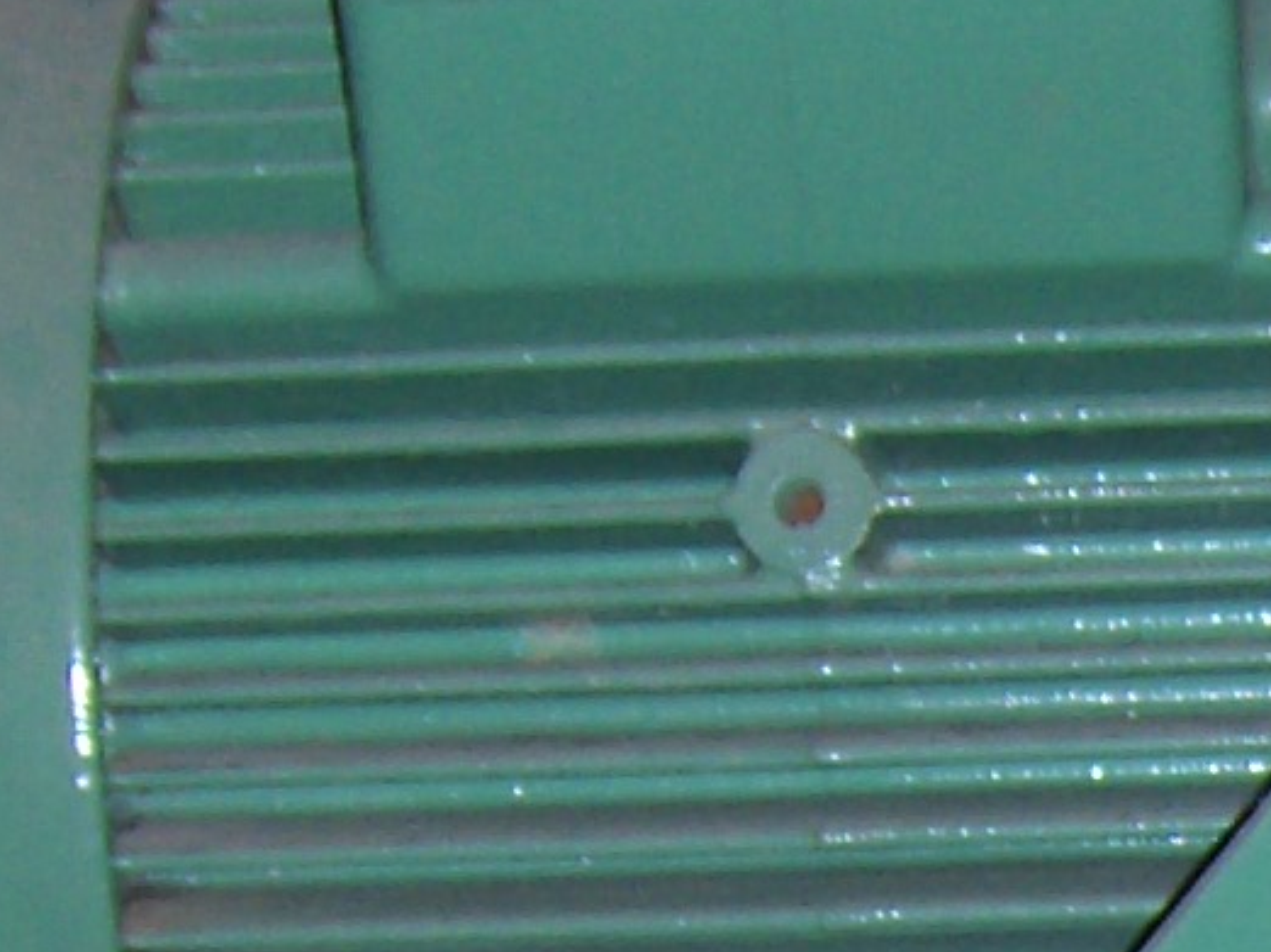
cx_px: 1782
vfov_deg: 6.5
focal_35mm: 224
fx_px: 8221
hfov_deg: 8.7
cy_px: 1507
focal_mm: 6.5
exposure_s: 1/60
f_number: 3.5
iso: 100
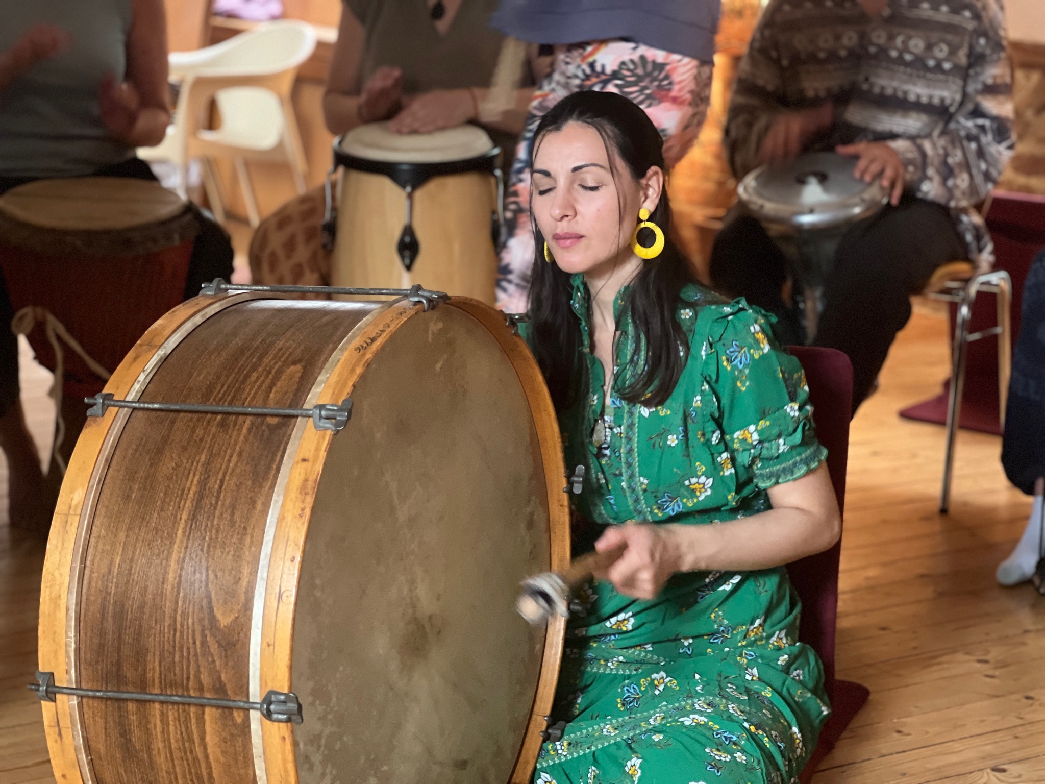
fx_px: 2325
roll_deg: -0.7
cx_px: 522
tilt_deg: -10.7
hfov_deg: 25.3
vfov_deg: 19.1
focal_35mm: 77
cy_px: 392
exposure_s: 1/25
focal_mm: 9
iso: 400
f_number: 2.8
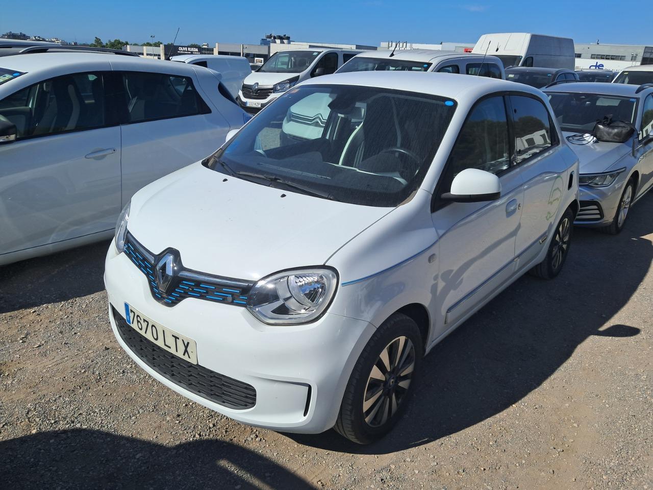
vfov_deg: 51.4
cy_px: 245
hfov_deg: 65.3
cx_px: 326
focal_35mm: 27
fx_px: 509
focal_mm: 4
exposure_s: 1/1211
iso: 50
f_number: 1.8
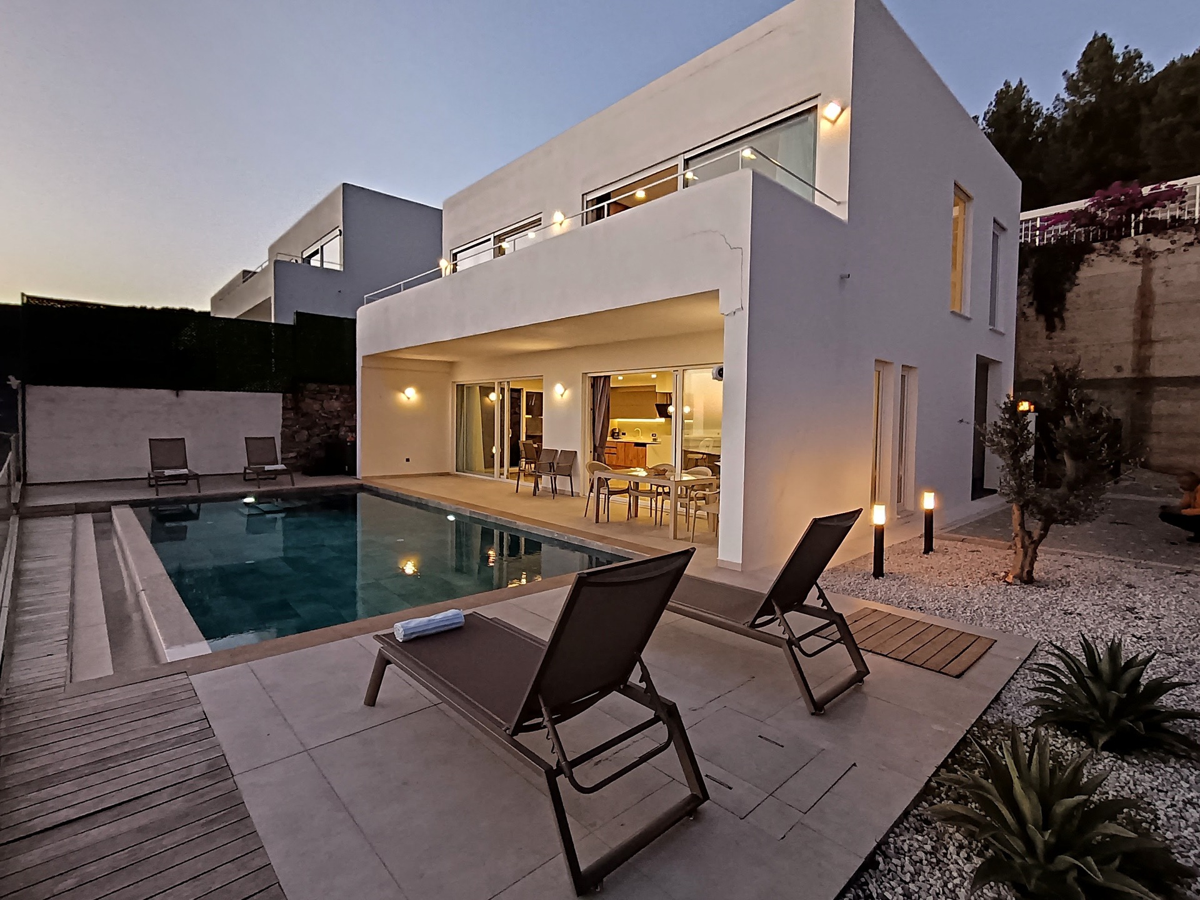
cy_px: 450
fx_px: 589
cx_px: 600
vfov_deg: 74.7
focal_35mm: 17
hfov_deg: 91.0
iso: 539
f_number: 2.2
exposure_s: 1/50
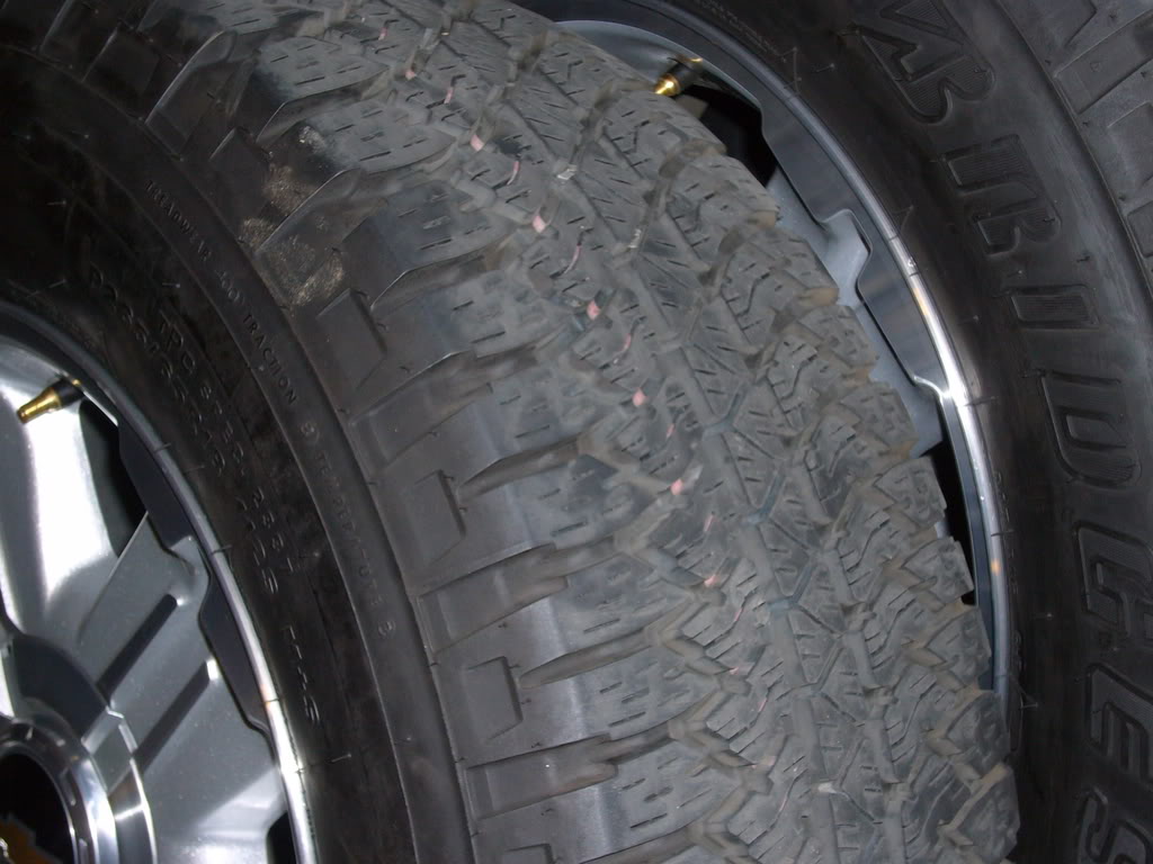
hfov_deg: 33.2
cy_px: 432
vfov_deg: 25.2
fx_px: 1932
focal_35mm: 58
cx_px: 576
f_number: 4
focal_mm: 9.6
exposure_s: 1/30
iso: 80
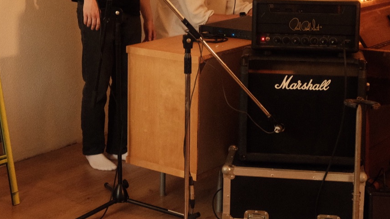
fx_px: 827
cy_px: -3
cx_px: 183
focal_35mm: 80
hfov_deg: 26.5
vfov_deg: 14.8
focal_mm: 27.1
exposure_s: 1/60
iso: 5000
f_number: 6.4
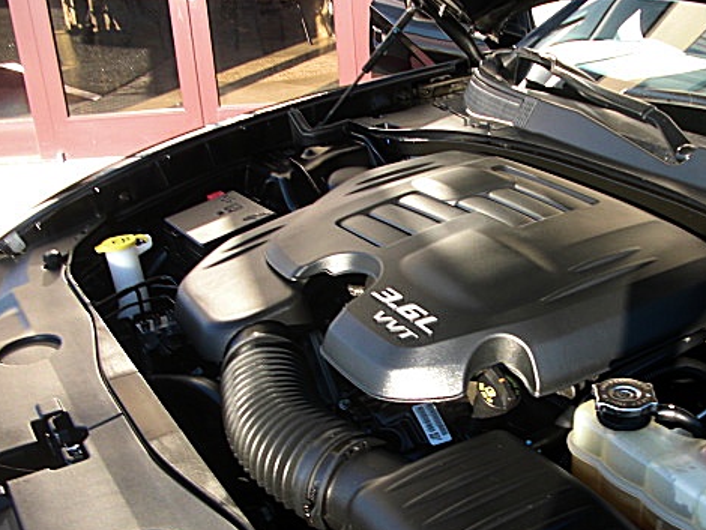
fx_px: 1000
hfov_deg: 38.6
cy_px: 321
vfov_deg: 29.6
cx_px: 448
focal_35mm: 49
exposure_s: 1/125
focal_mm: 6.3
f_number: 2.8
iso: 50
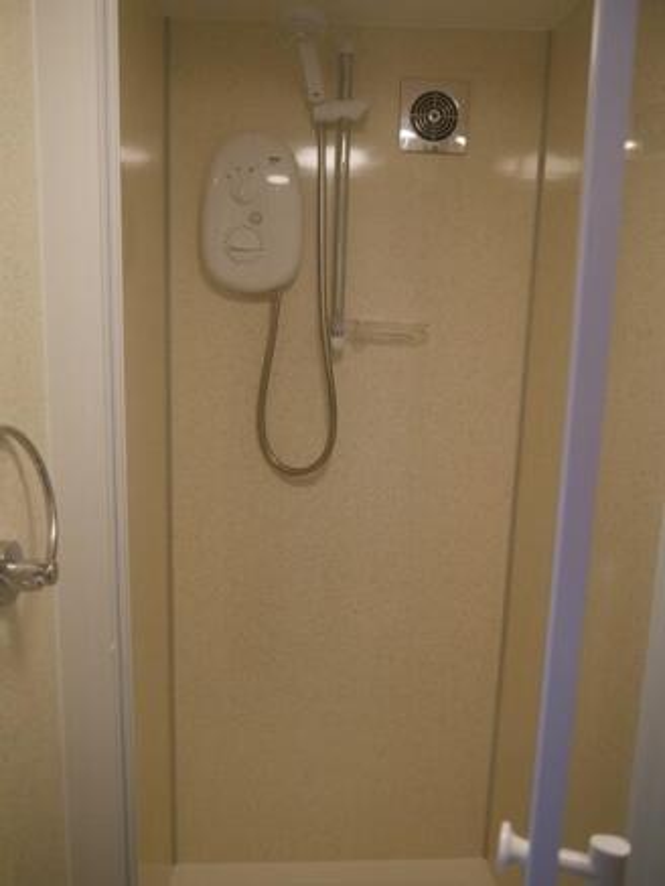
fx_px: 717
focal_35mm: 28
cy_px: 443
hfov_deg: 49.8
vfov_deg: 63.4
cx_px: 332
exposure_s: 1/60
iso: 400
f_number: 3.5
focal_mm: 14
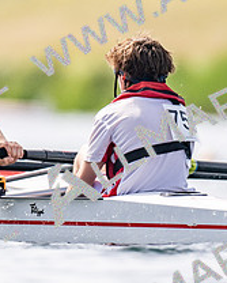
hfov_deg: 0.7
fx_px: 19700
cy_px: 99
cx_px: -69
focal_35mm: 2351
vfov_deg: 0.8
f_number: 4
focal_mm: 600
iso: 200
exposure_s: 1/2500
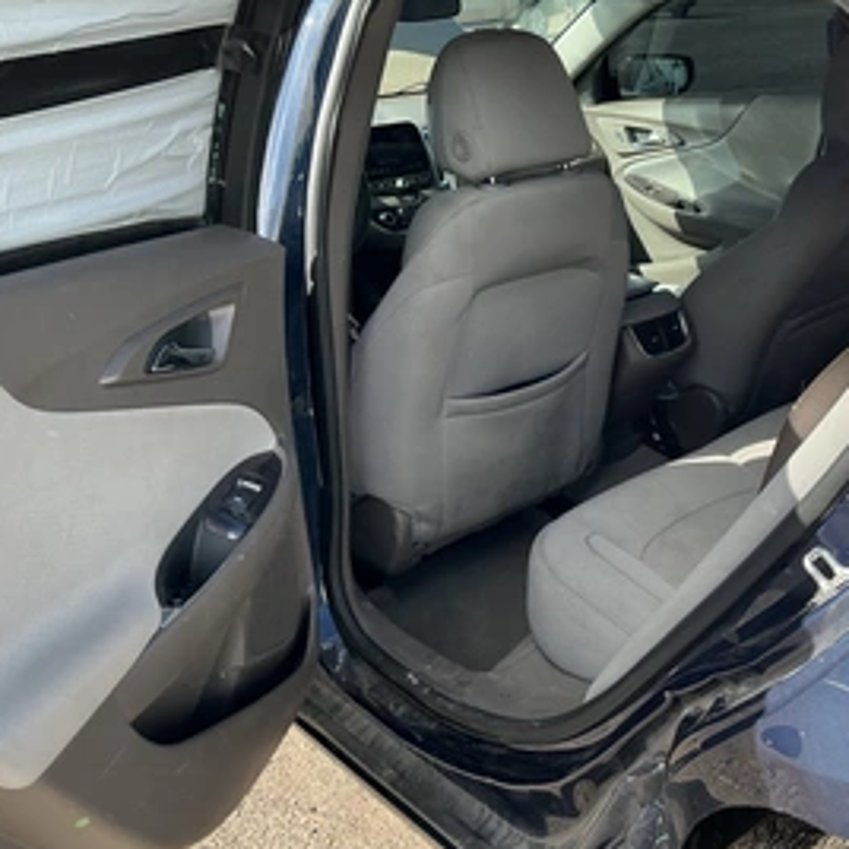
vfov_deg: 44.9
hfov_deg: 44.3
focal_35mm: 37
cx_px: 561
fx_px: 1027
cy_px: 428
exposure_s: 1/338
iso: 25
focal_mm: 3
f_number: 1.8
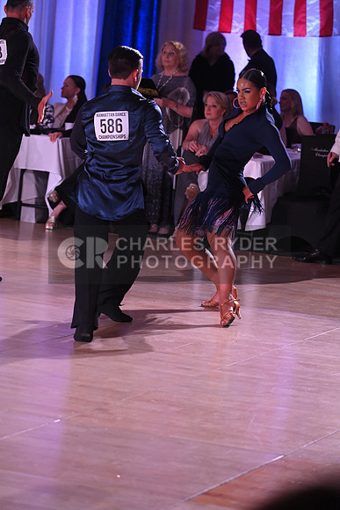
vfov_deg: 15.2
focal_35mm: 135
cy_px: 255
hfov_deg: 10.2
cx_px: 170
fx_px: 1911
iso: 2500
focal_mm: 135
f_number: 4
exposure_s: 1/320
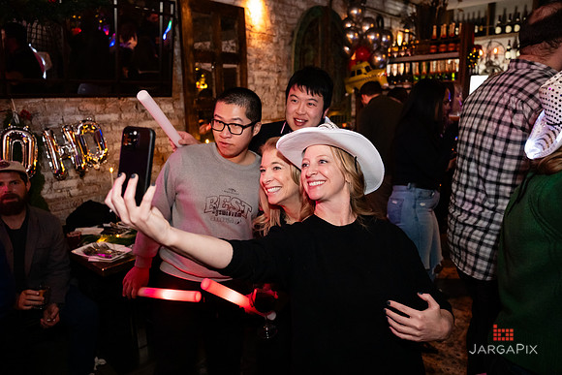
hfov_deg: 70.5
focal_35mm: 25
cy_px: 188
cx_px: 281
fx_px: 397
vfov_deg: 50.5
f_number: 2.8
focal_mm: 24
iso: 3200
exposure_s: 1/100
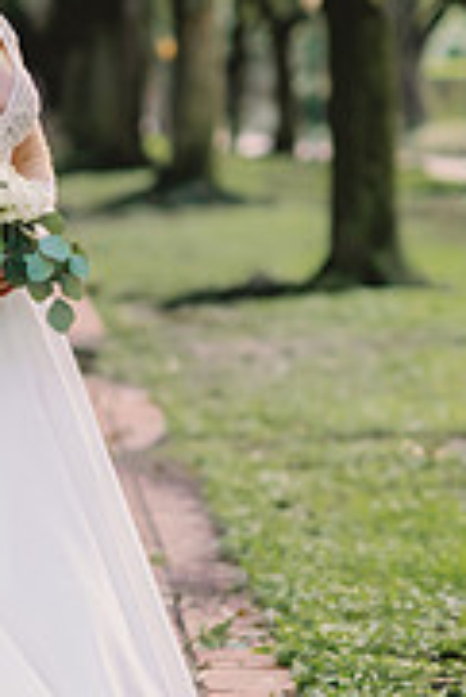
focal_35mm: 211
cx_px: -46
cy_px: 362
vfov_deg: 9.7
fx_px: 4089
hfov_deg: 6.5
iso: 1250
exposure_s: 1/250
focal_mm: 85
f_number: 2
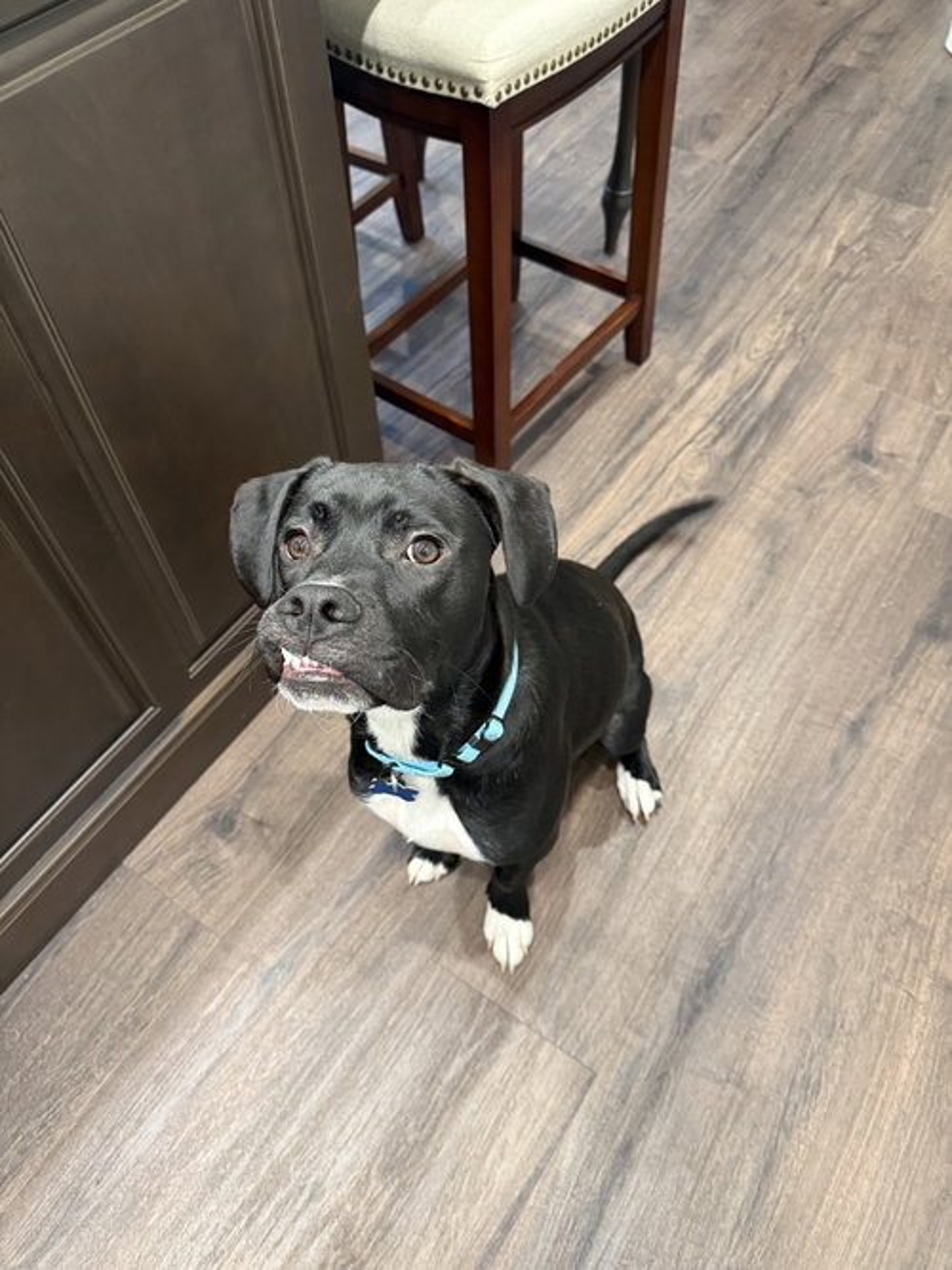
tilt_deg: -56.0
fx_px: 880
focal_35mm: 24
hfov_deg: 56.8
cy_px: 635
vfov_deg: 71.6
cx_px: 476
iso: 500
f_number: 1.78
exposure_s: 1/60
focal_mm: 6.76
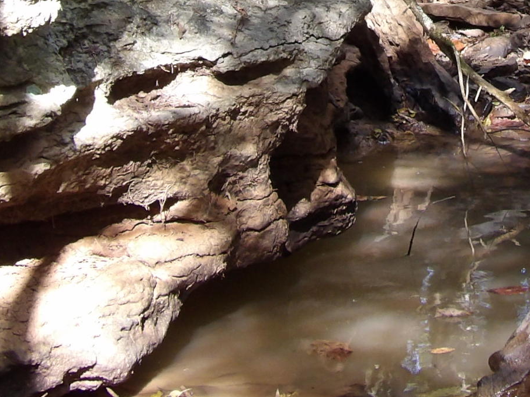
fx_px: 1975
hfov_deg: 15.1
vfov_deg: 11.2
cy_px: -140
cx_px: 463
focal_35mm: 129
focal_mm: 7
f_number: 3.7
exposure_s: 1/33
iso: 170
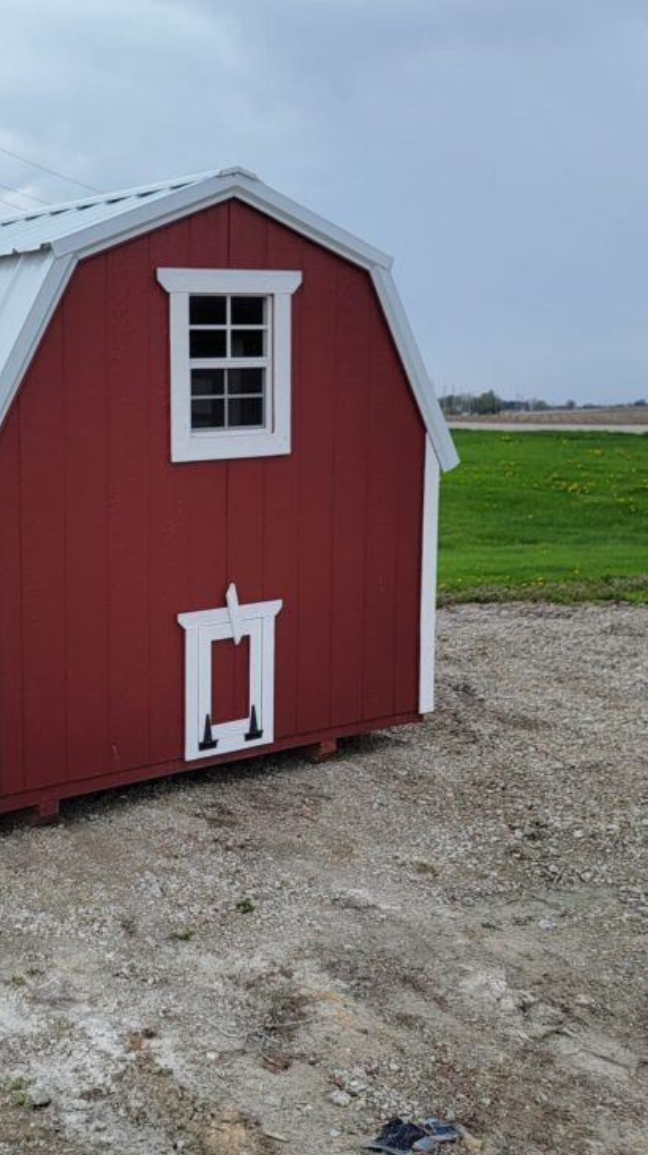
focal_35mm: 43
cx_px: 77
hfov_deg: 26.8
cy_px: 549
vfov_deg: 47.4
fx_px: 1315
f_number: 1.8
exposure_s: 1/519
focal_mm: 6.7
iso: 16
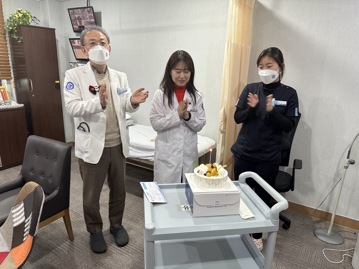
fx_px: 249
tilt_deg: -14.0
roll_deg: -2.3
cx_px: 180
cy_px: 134
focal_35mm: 24
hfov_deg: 71.6
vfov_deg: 56.8
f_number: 1.78
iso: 125
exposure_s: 1/60
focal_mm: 6.86
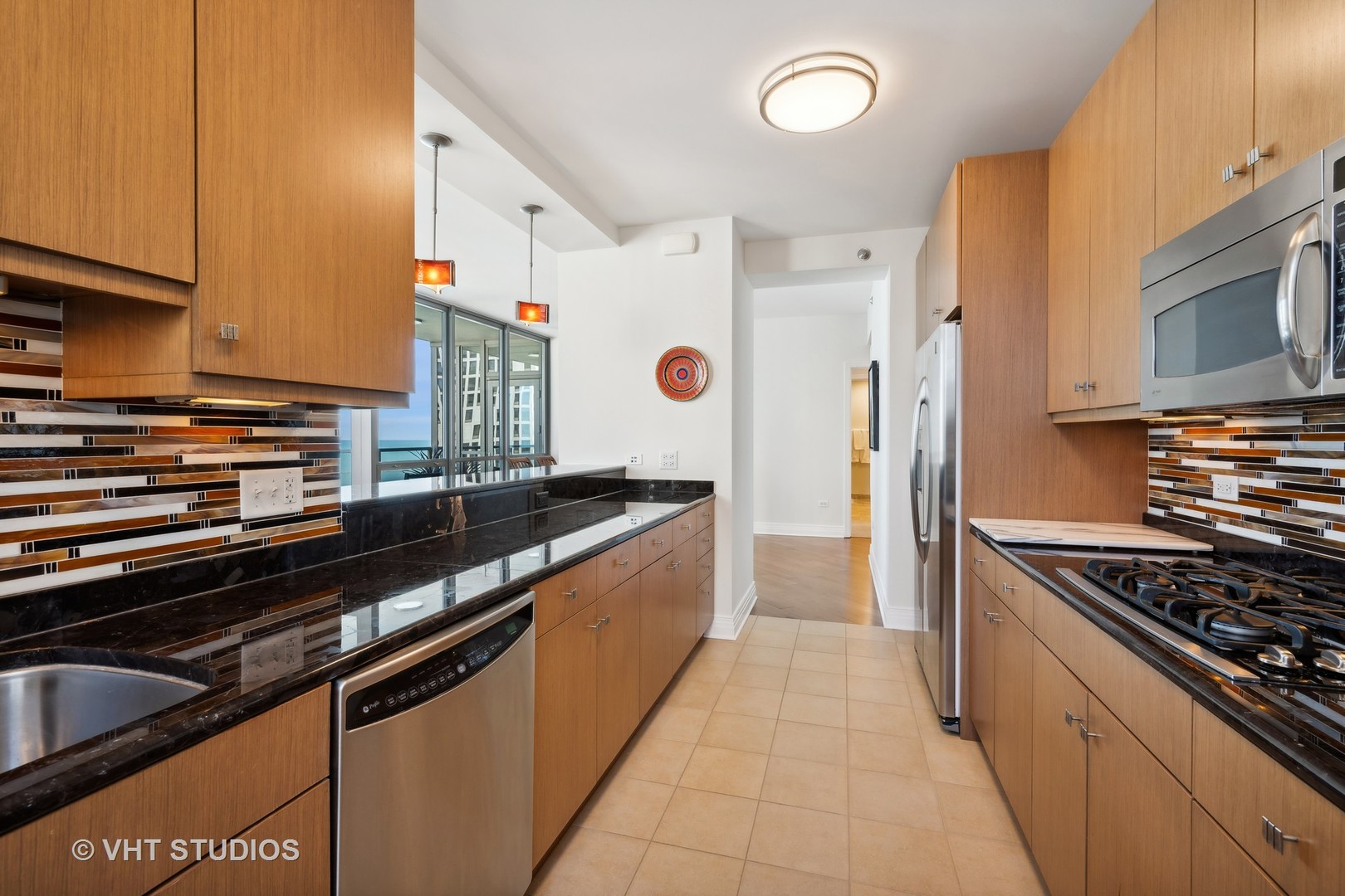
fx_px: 579
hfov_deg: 98.5
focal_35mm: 16
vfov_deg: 75.5
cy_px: 448
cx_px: 672
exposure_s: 1/4
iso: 200
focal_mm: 15.5
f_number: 9.5
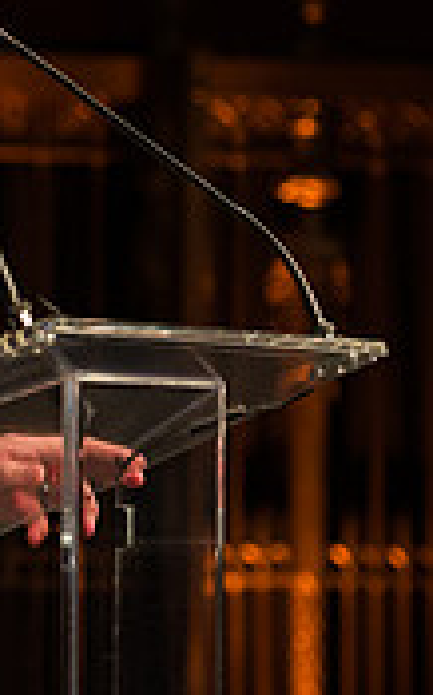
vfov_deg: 4.8
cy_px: -122
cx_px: -281
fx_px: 8309
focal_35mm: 439
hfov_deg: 3.0
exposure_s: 1/250
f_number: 4
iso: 2000
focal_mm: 120
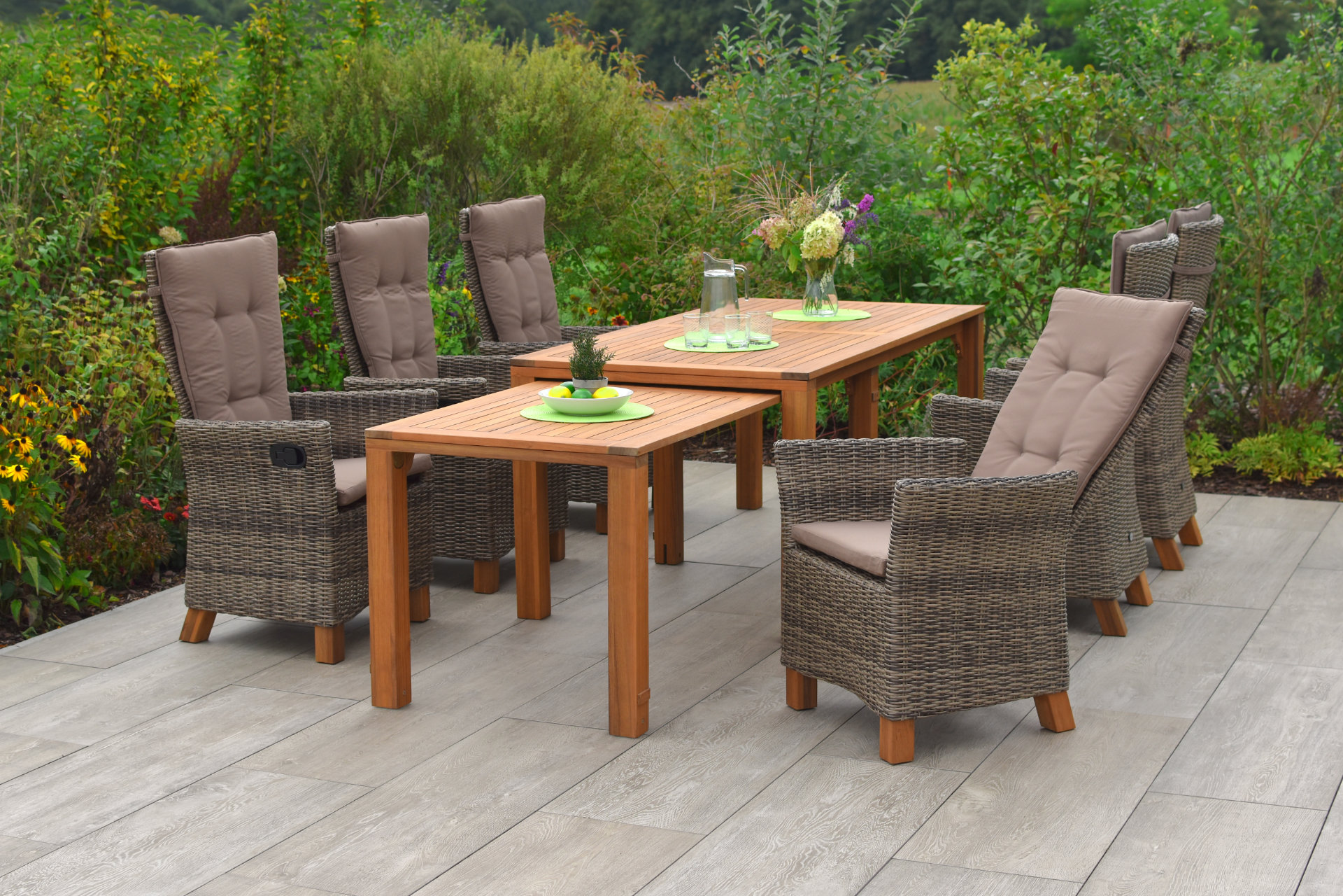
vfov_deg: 25.8
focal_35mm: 52
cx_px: 672
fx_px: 1958
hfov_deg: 37.9
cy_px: 448
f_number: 3.2
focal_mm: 35
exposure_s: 1/1000
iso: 125
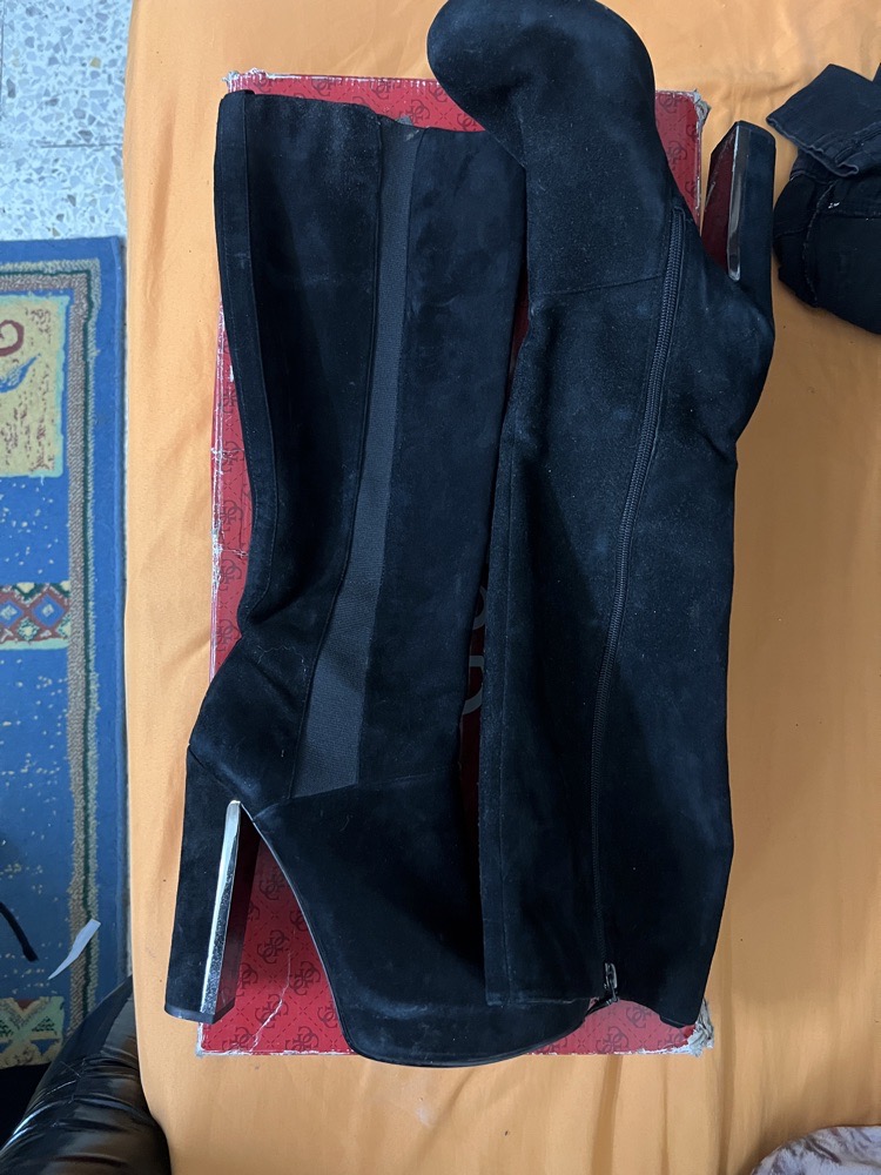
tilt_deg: -85.5
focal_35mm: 26
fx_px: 882
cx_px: 440
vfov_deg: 67.3
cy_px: 588
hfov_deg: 53.1
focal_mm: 5.7
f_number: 1.5
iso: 640
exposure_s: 1/25
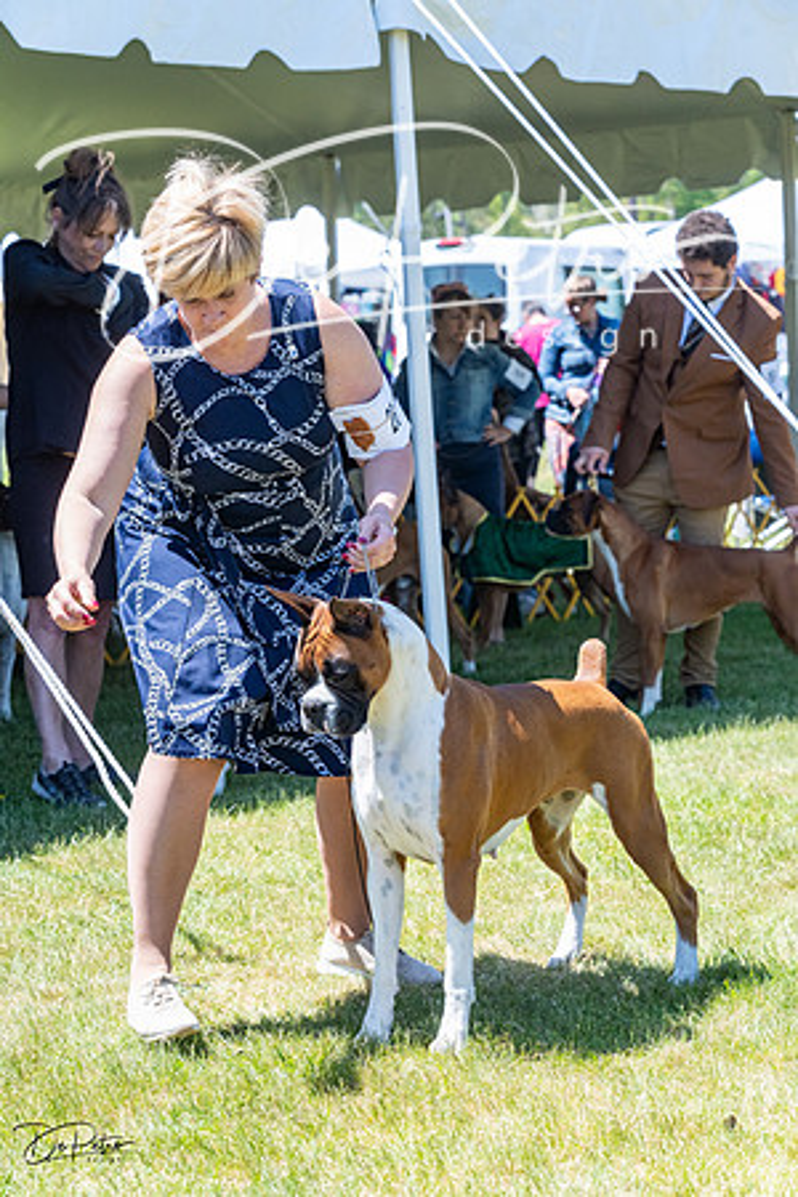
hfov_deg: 15.2
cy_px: 598
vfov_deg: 22.6
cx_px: 399
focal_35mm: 90
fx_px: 2992
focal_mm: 90
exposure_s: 1/1600
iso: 1600
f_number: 7.1
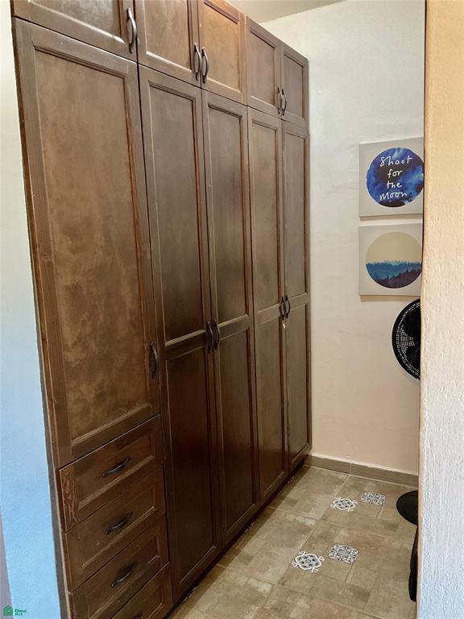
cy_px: 310
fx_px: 518
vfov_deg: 61.7
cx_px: 232
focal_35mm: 29
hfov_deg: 48.2
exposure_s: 1/60
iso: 200
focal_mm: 3
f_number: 1.8
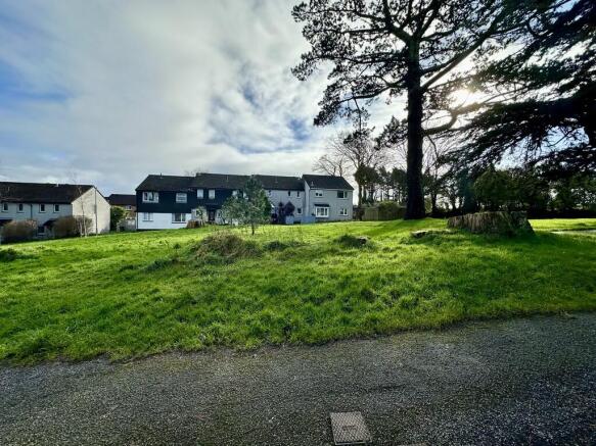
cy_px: 223
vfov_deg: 85.7
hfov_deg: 102.1
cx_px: 298
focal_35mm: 14
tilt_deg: -0.2
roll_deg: -1.1
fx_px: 241
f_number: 2.2
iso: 40
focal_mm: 2.22
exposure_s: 1/1618
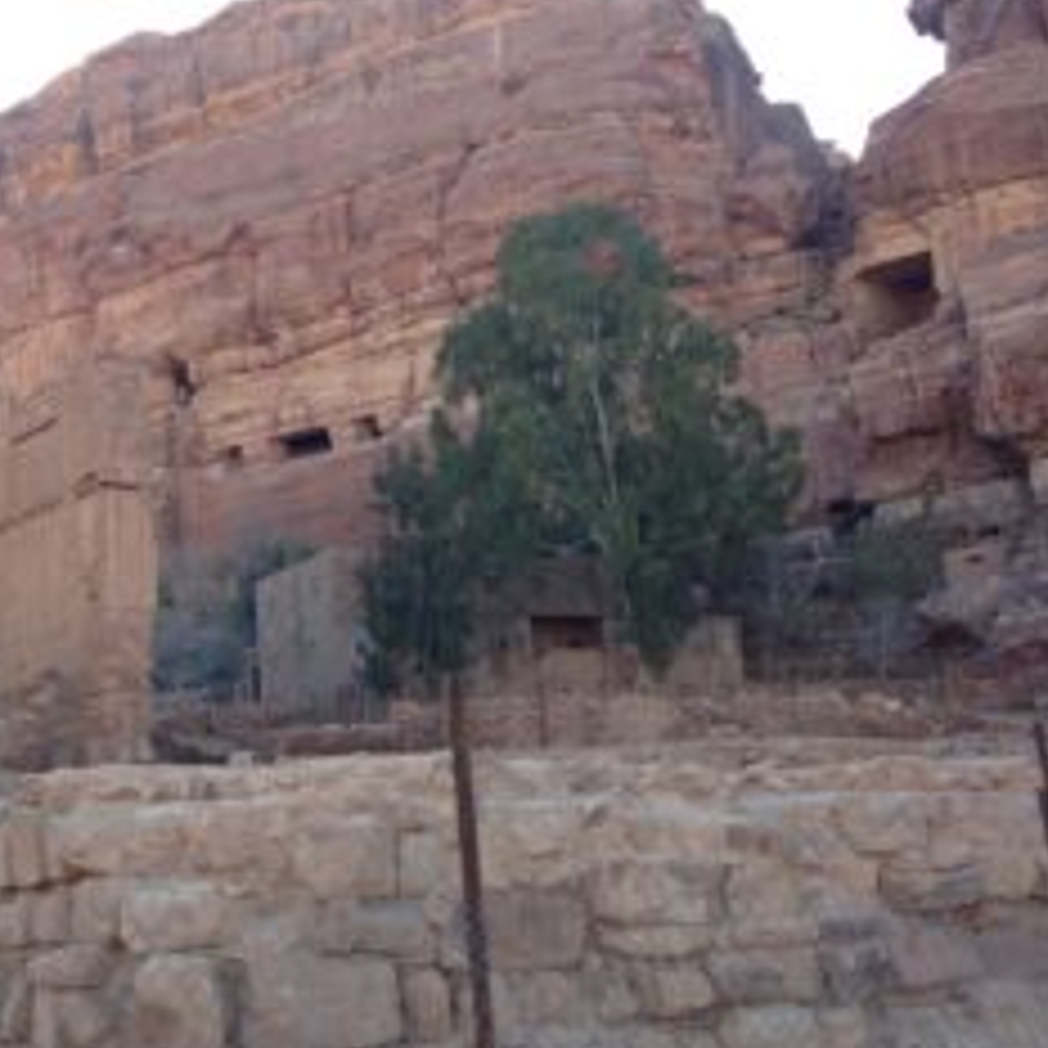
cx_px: 243
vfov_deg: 34.0
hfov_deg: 33.3
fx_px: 1713
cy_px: 531
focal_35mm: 50
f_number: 2.4
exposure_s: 1/246
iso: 50
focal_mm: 4.12
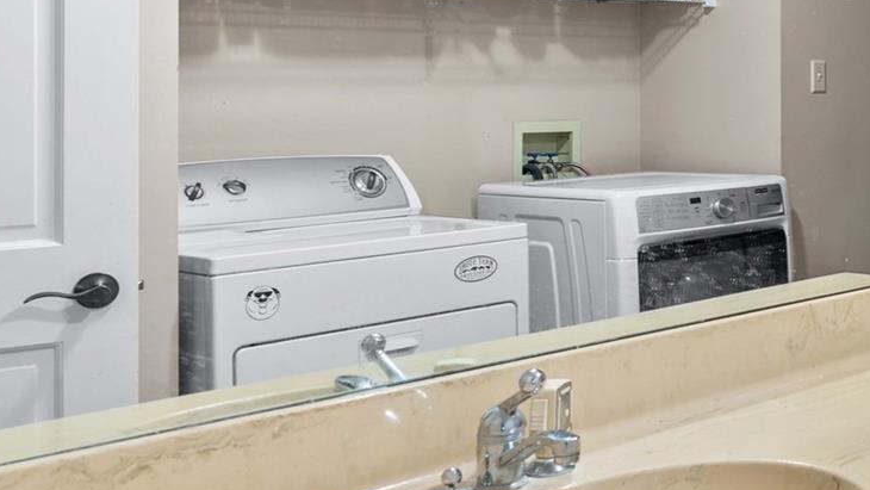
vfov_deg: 25.0
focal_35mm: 47
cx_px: 1092
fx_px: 1084
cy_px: 96
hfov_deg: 33.6
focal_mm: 16
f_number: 8
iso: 100
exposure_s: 2
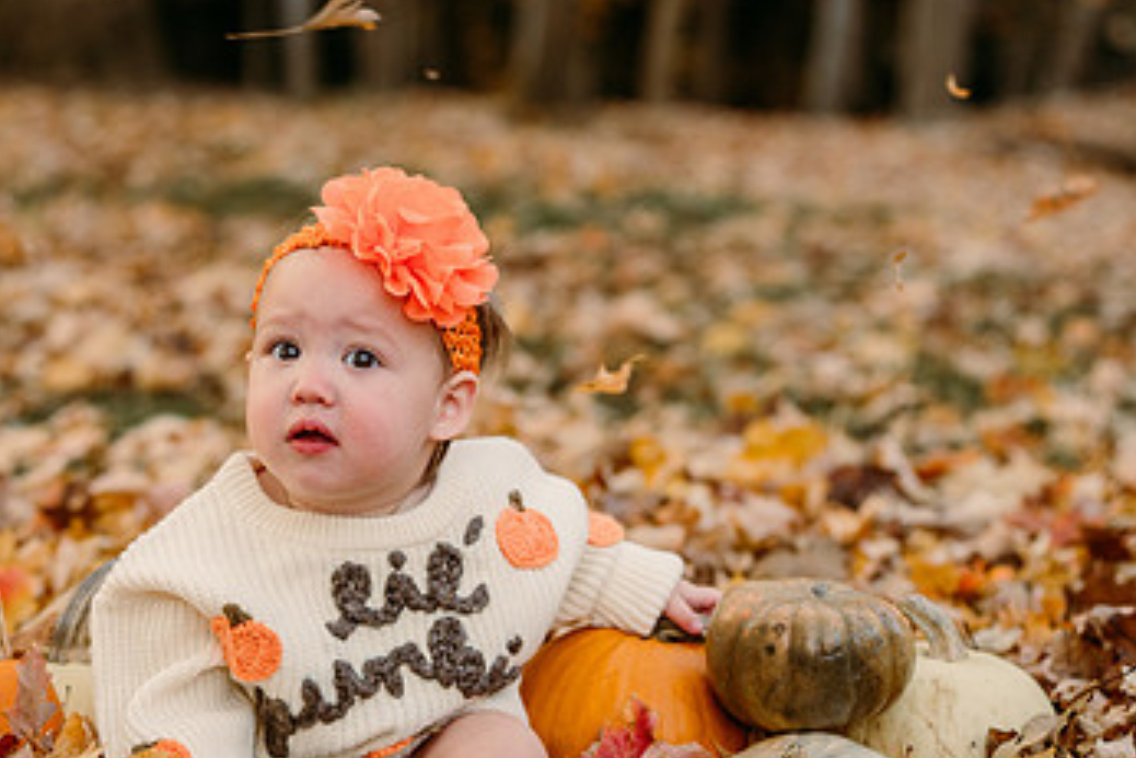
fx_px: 2967
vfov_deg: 14.6
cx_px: 387
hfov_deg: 21.6
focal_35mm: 94
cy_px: 454
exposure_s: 1/500
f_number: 2.5
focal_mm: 56
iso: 320
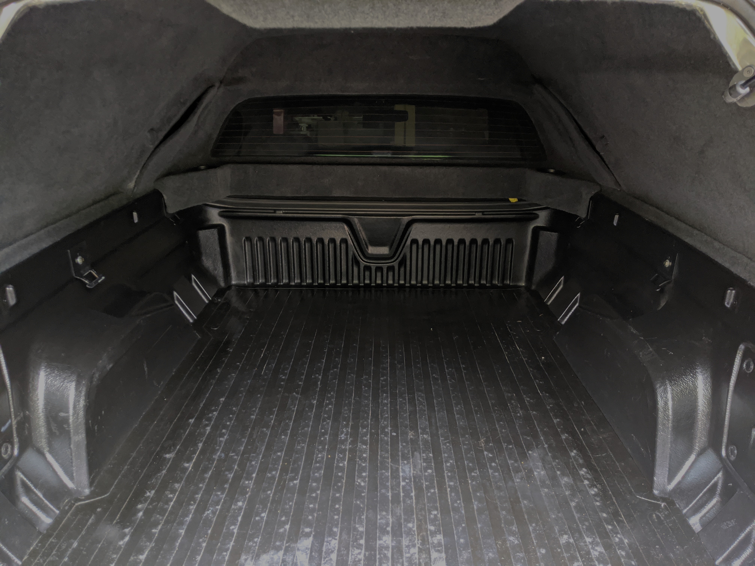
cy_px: 283
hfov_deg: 65.3
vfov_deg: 51.4
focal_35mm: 27
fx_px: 589
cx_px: 378
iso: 492
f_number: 1.8
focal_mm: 4.44
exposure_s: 1/23.7
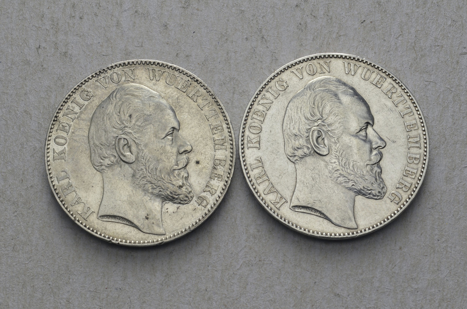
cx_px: 234
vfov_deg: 16.5
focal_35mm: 82
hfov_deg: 24.7
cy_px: 154
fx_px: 1068
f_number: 14
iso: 400
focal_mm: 55
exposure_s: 1/250
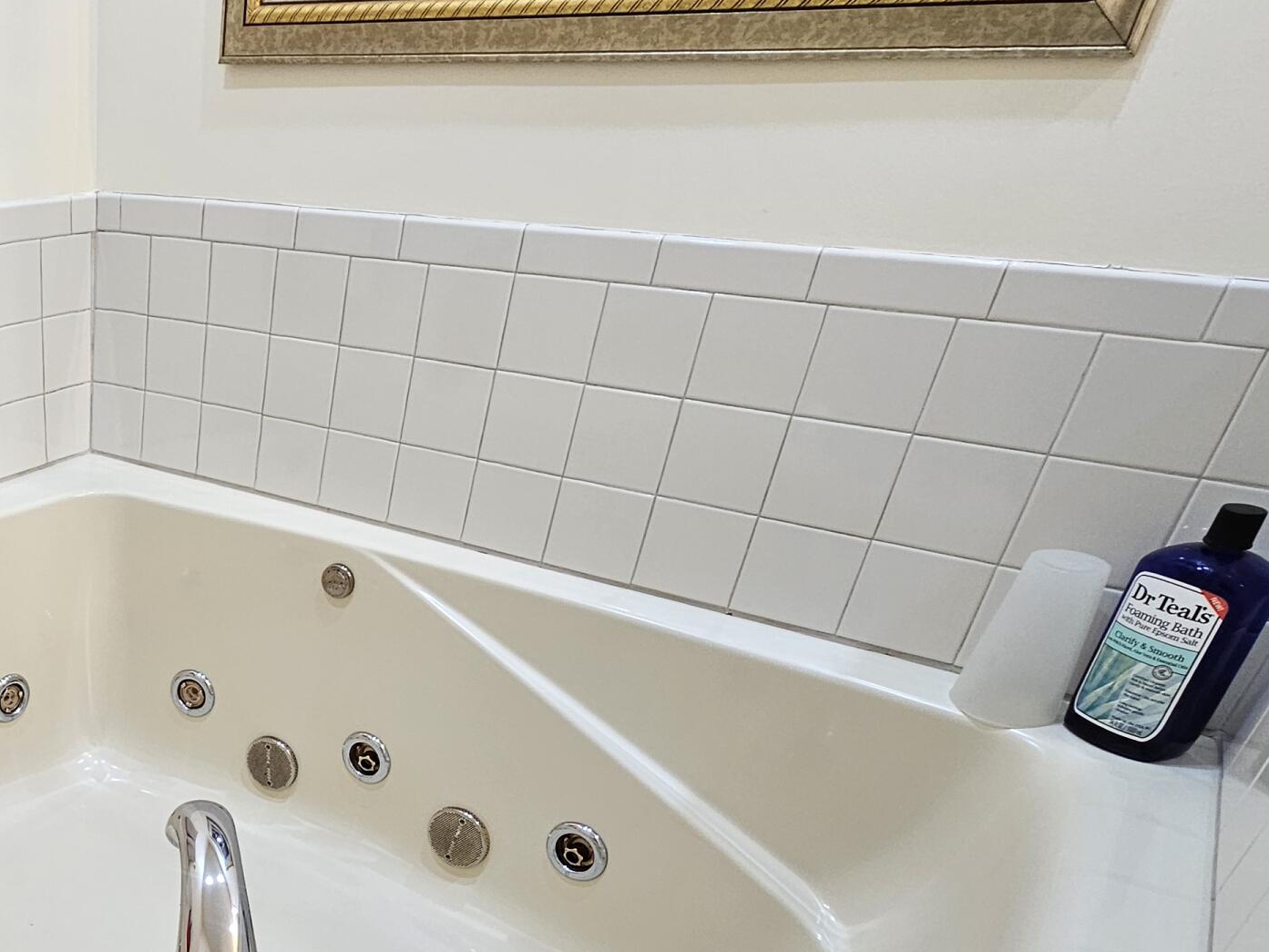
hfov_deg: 53.7
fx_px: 1027
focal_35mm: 28
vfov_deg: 46.9
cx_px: 83
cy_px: 770
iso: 125
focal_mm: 2.2
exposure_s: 1/60
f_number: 2.2
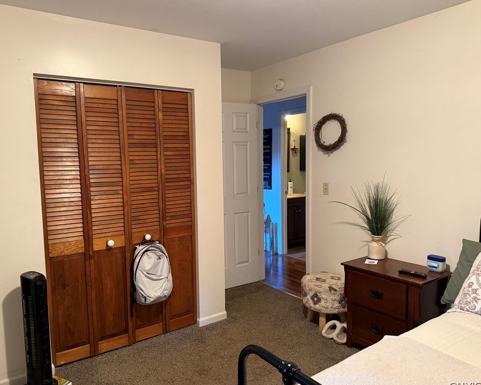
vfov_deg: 54.9
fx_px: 370
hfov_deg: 65.9
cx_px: 217
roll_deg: +0.8
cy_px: 195
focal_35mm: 26
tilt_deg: -6.5
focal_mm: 6.76
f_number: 1.78
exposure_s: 1/60
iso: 500
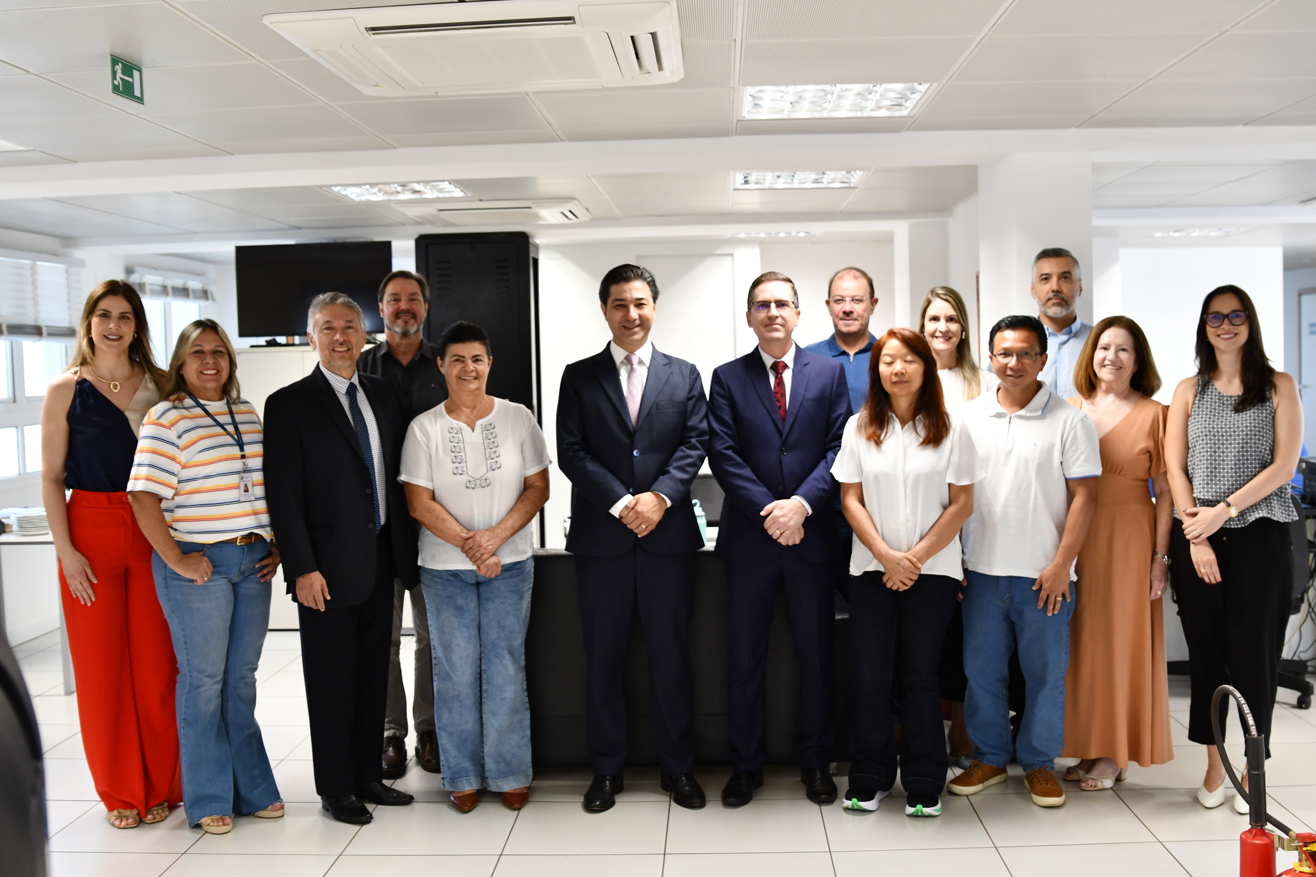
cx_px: 658
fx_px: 1316
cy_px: 438
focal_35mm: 36
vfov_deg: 36.9
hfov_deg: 53.1
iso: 900
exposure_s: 1/125
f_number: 2.8
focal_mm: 24
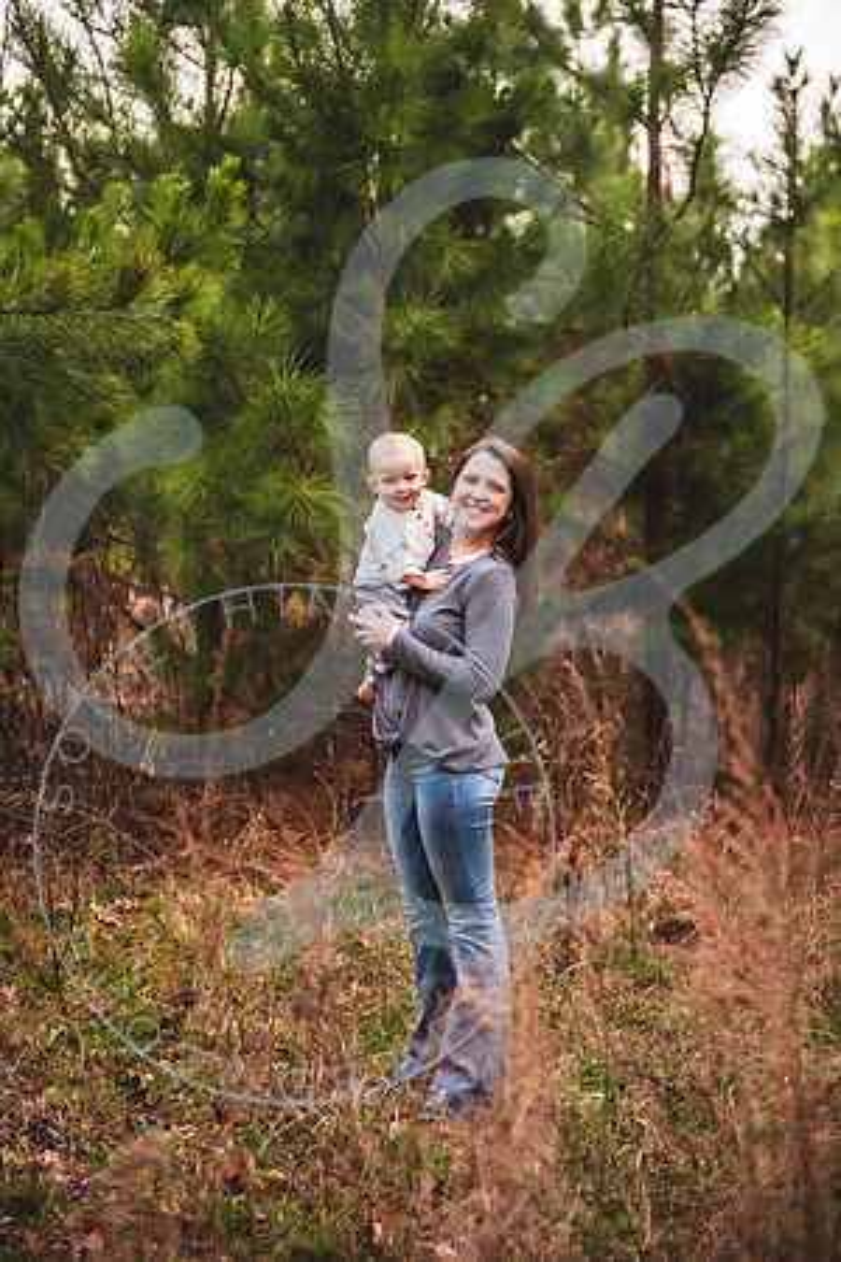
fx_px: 2453
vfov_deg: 28.8
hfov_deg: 19.5
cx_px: 420
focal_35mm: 70
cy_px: 631
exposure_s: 1/250
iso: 400
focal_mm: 70
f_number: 2.8
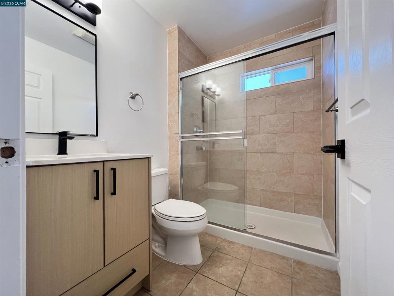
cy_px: 148
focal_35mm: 13
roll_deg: +0.3
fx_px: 148
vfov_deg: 89.9
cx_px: 197
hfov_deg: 106.2
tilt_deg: +0.8
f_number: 1.8
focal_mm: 1.57
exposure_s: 1/60
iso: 125
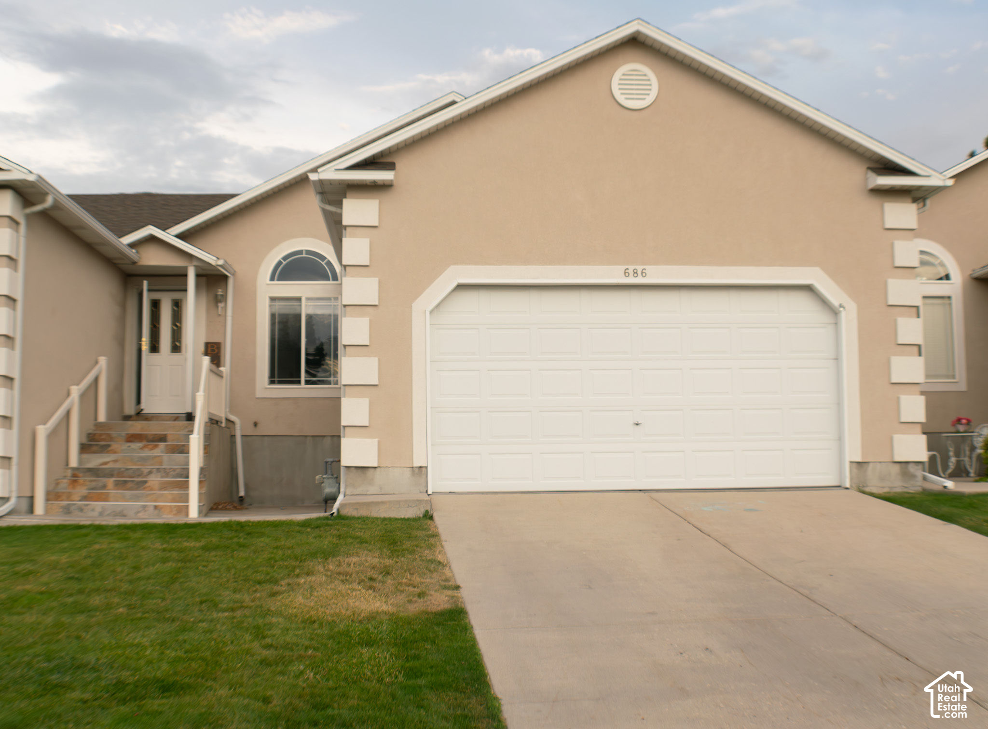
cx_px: 494
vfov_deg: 25.0
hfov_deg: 33.4
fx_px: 1646
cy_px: 364
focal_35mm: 58
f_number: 5.6
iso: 200
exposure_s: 1/500
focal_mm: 36
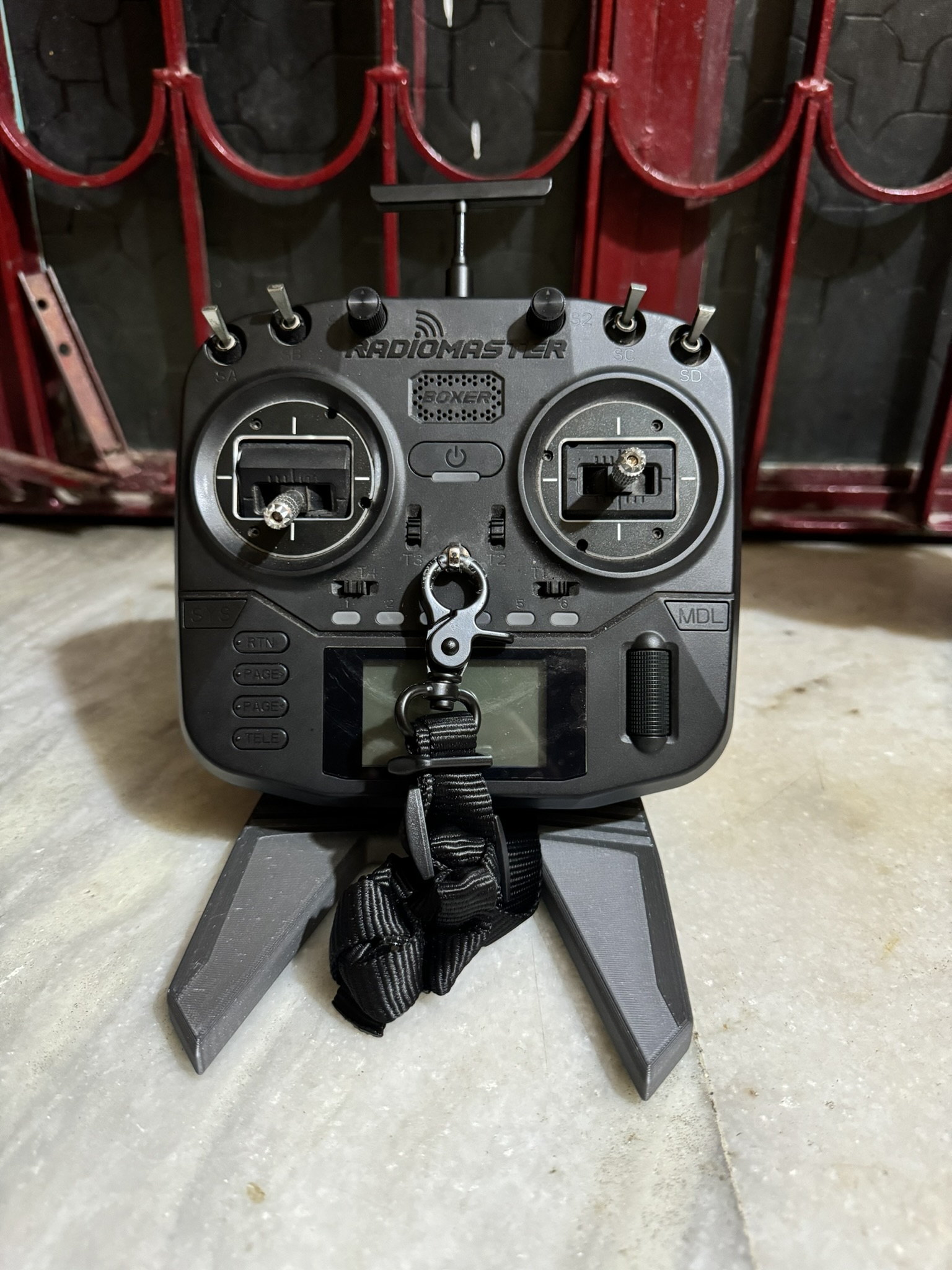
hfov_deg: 56.8
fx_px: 880
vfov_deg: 71.6
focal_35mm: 24
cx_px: 476
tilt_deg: -26.4
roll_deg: -0.8
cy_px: 635
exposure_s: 1/50
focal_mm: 6.76
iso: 500
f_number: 1.78
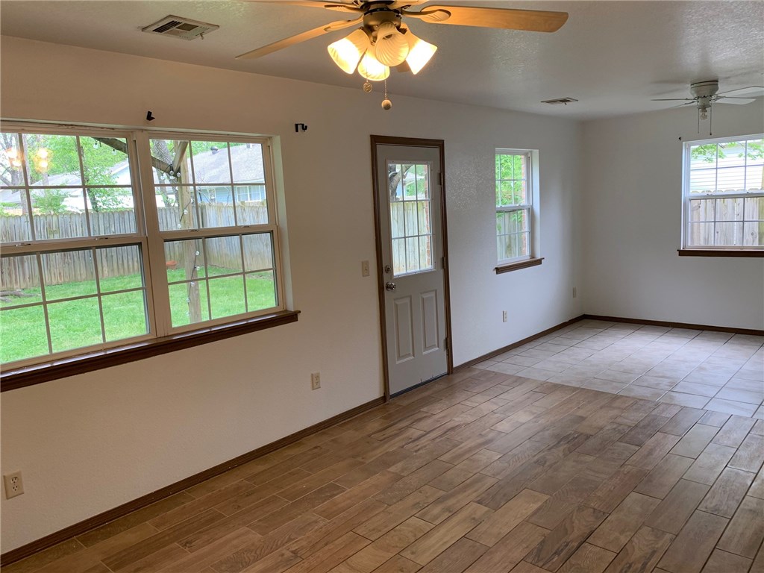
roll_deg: +3.3
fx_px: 574
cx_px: 382
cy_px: 286
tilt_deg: -8.3
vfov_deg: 53.1
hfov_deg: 67.3
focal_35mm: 26
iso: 64
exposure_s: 1/120
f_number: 1.8
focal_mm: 4.25
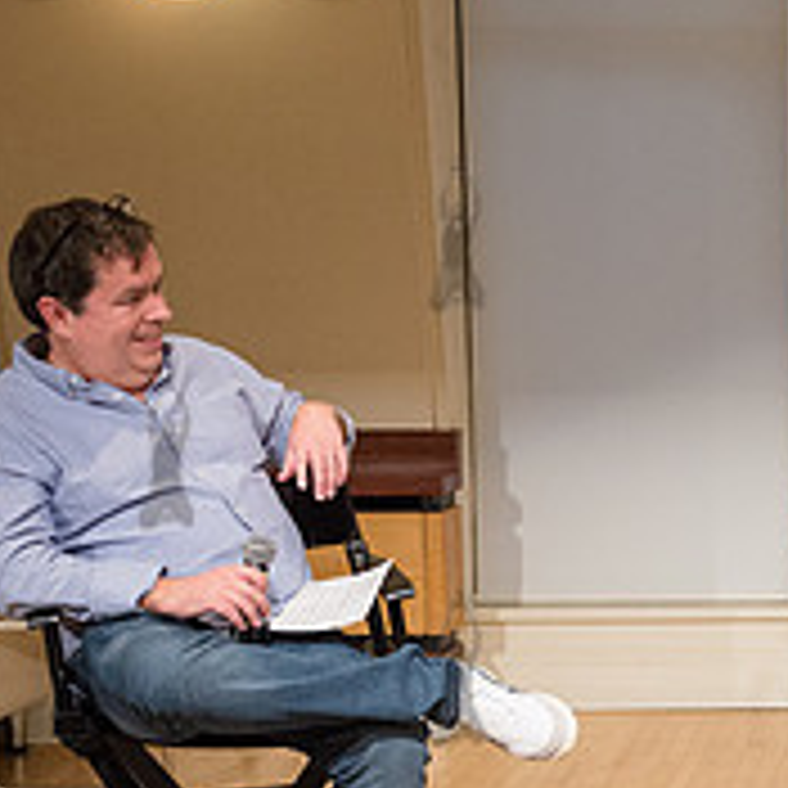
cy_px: 448
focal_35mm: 79
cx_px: 1036
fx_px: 2035
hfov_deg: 20.0
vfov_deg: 21.9
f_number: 4
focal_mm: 28
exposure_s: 1/320
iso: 2500
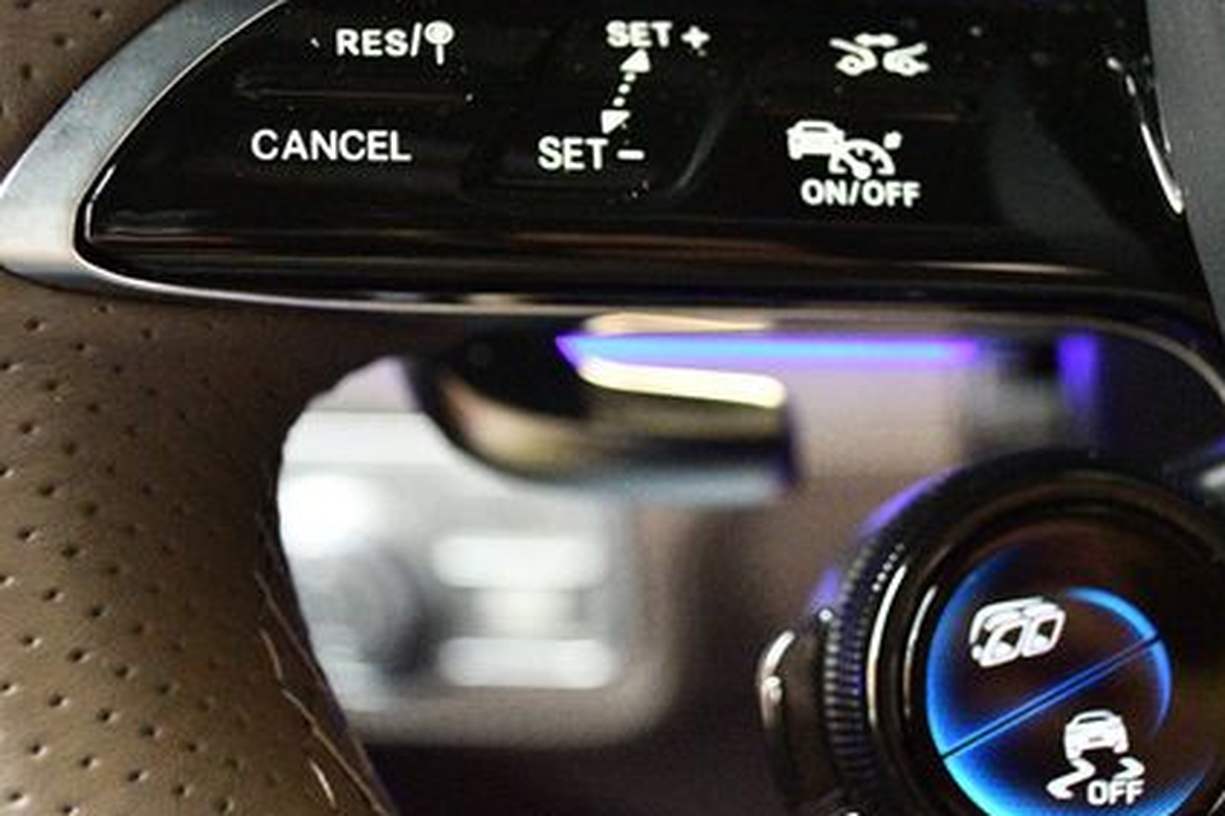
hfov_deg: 33.8
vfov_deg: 23.0
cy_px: 353
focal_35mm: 59
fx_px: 2007
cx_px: 741
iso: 11400
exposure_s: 1/60
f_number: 4.2
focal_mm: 26
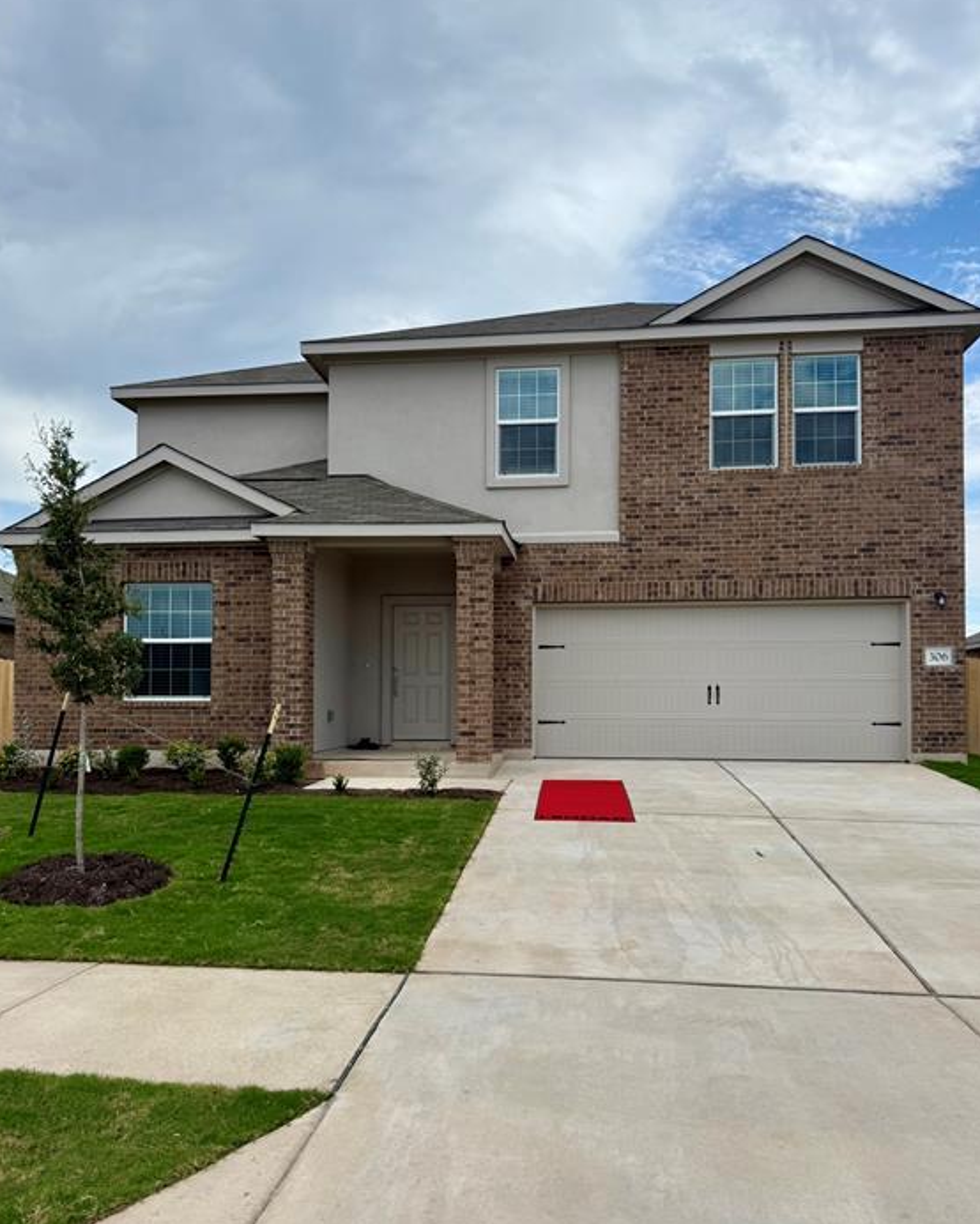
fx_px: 942
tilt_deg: +2.3
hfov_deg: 55.0
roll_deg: -1.2
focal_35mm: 26
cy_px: 667
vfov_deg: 65.9
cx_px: 494
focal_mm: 6.76
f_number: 1.78
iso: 80
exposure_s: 1/4975
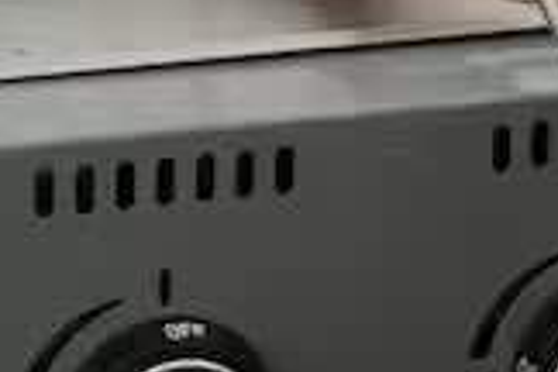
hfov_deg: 7.9
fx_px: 4030
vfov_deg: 4.9
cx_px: 382
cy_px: -889
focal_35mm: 260
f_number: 3.2
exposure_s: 1/56
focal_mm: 23.3
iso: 1600
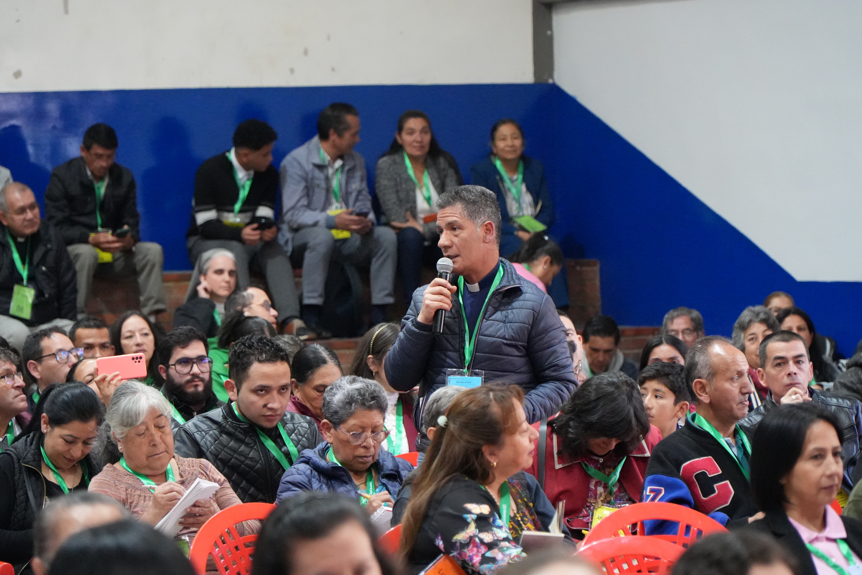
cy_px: 288
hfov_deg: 13.0
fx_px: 3771
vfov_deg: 8.7
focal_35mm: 158
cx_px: 431
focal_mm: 105
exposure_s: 1/200
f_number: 4
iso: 5000
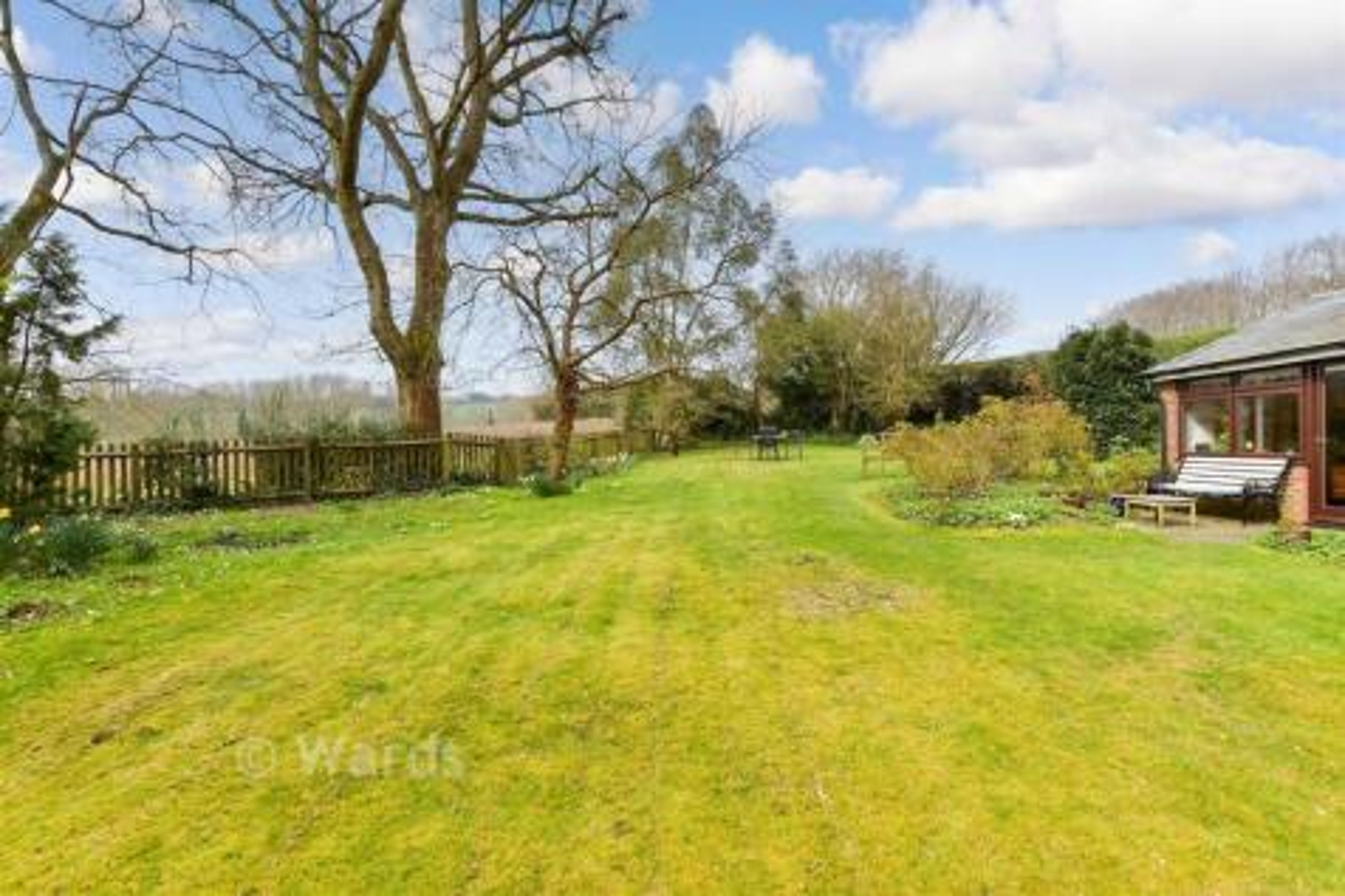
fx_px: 560
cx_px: 672
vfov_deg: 77.3
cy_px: 448
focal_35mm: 15
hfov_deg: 100.4
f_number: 8
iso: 320
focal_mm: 10
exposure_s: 1/500
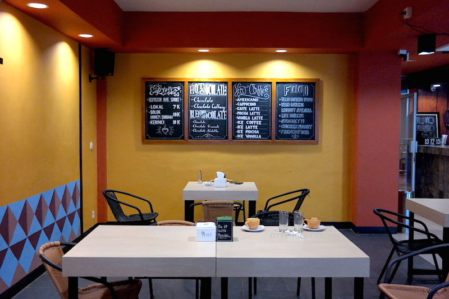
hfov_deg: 50.7
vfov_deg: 35.0
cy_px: 150
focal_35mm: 38
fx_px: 474
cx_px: 224
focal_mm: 25
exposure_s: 1/30
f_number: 4
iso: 3200
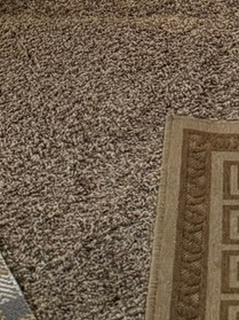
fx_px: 1216
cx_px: 317
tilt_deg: -7.4
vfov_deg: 11.8
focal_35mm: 132
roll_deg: -0.1
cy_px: -476
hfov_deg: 10.9
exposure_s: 1/63
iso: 200
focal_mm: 6.76
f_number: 1.78
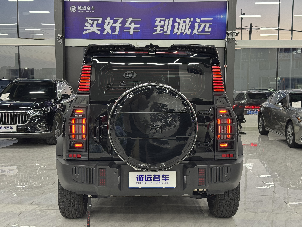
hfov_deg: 39.7
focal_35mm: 48
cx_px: 151
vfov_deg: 30.3
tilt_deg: -4.0
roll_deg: -0.5
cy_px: 114
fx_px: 419
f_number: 1.78
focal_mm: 6.76
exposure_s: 1/50
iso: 100
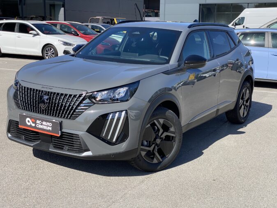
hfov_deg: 36.8
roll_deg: -1.2
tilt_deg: -11.4
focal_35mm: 52
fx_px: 416
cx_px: 138
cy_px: 104
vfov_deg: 28.1
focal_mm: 6
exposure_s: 1/1453
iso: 20
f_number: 2
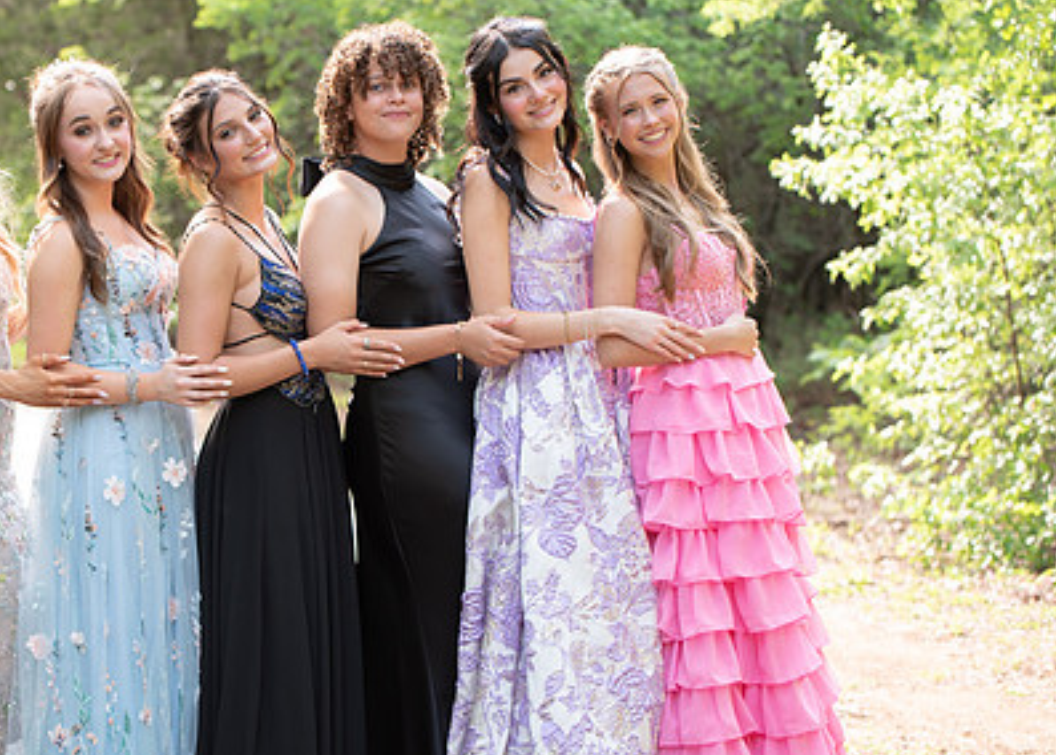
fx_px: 3211
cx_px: 301
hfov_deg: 18.6
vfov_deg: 13.4
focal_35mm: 107
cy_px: 431
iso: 100
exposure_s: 1/100
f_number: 2.8
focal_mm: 70
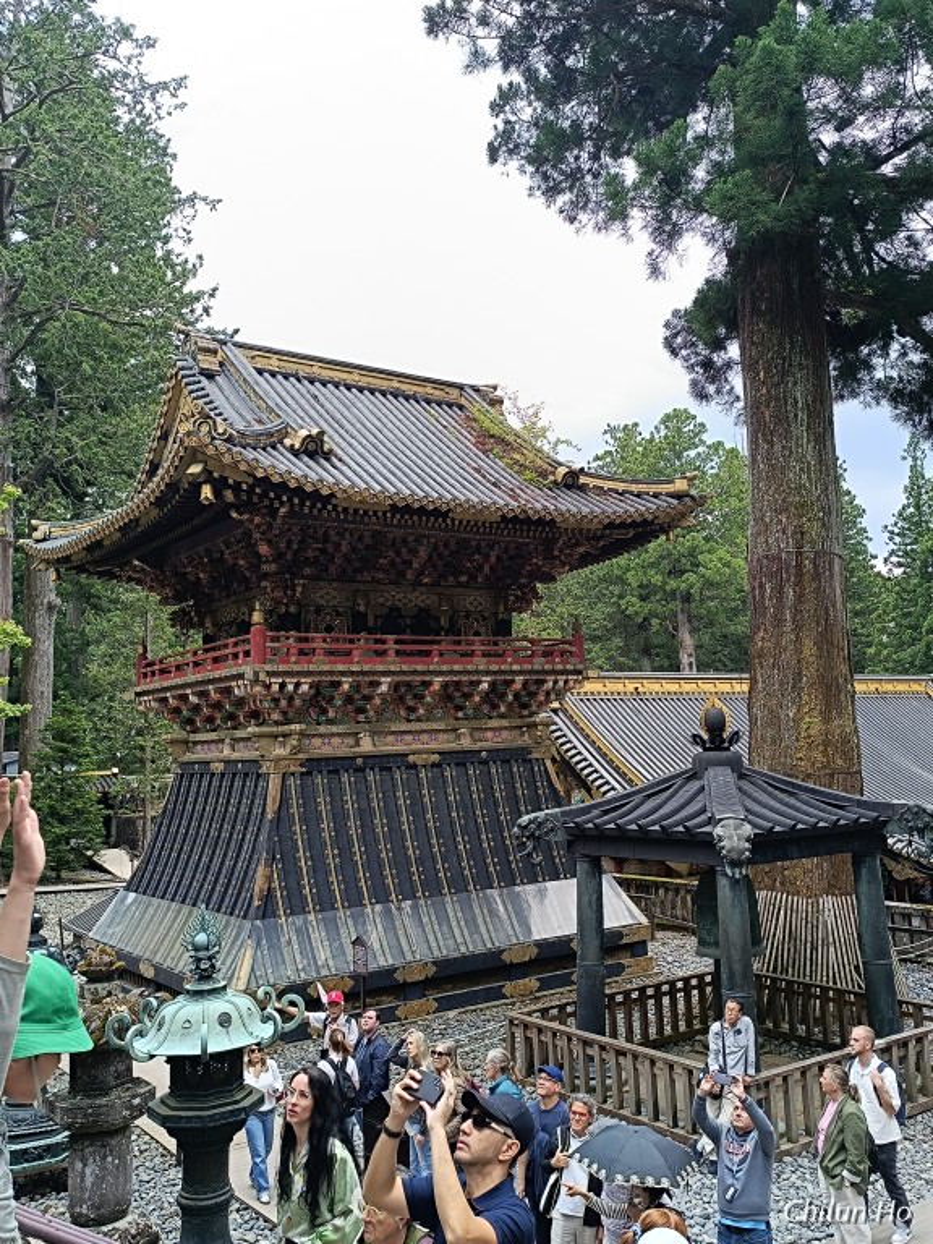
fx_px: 862
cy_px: 622
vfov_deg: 71.6
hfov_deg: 56.8
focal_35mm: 24
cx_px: 466
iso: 50
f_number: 1.65
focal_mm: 6.14
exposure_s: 1/169
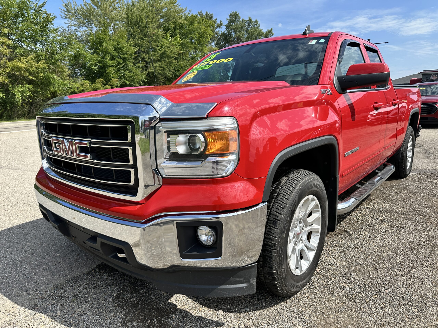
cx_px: 219
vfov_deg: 56.8
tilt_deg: -11.2
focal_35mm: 24
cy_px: 164
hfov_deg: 71.6
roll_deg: -0.3
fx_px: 304
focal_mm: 6.86
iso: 80
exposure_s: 1/2882
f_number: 1.78
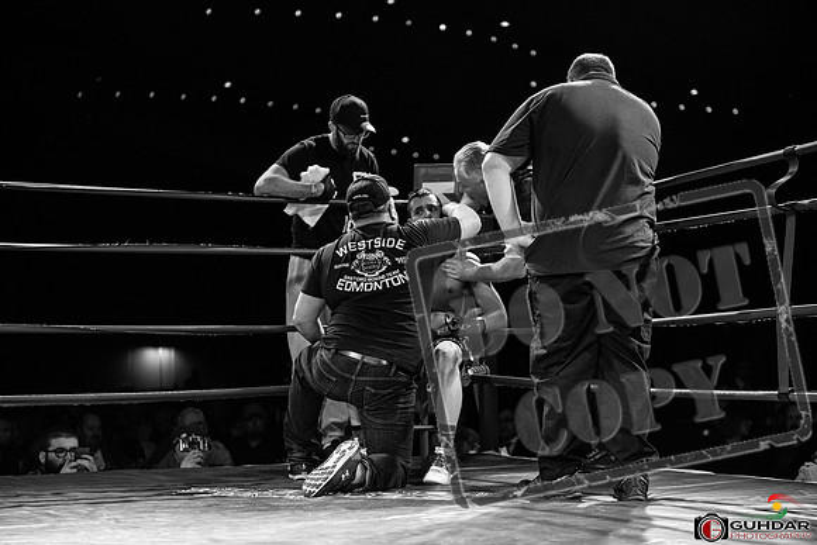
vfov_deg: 19.5
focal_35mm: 70
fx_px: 1589
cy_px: 272
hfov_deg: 28.8
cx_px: 408
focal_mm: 70
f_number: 2.8
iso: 2000
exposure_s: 1/1000
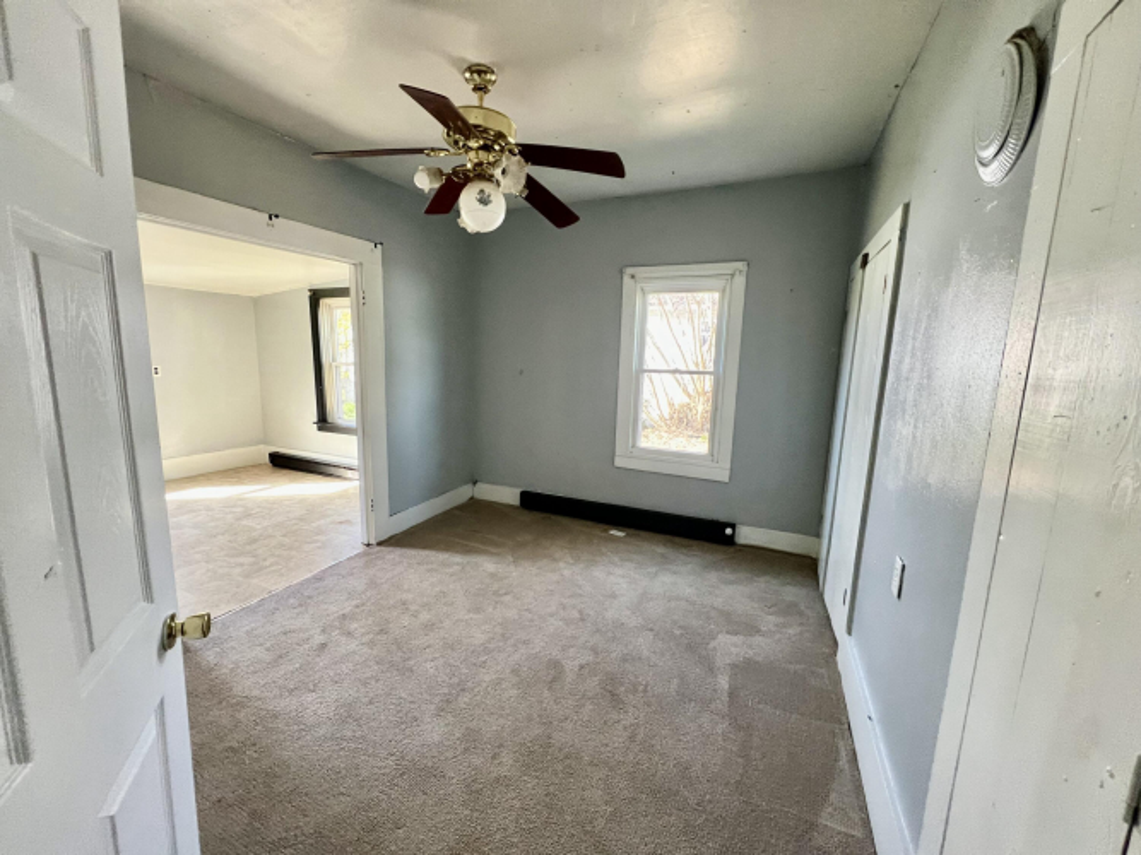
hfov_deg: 106.2
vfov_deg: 89.9
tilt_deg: -7.5
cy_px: 428
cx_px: 570
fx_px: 428
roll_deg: -1.8
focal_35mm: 13
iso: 250
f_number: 1.8
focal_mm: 1.57
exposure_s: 1/82
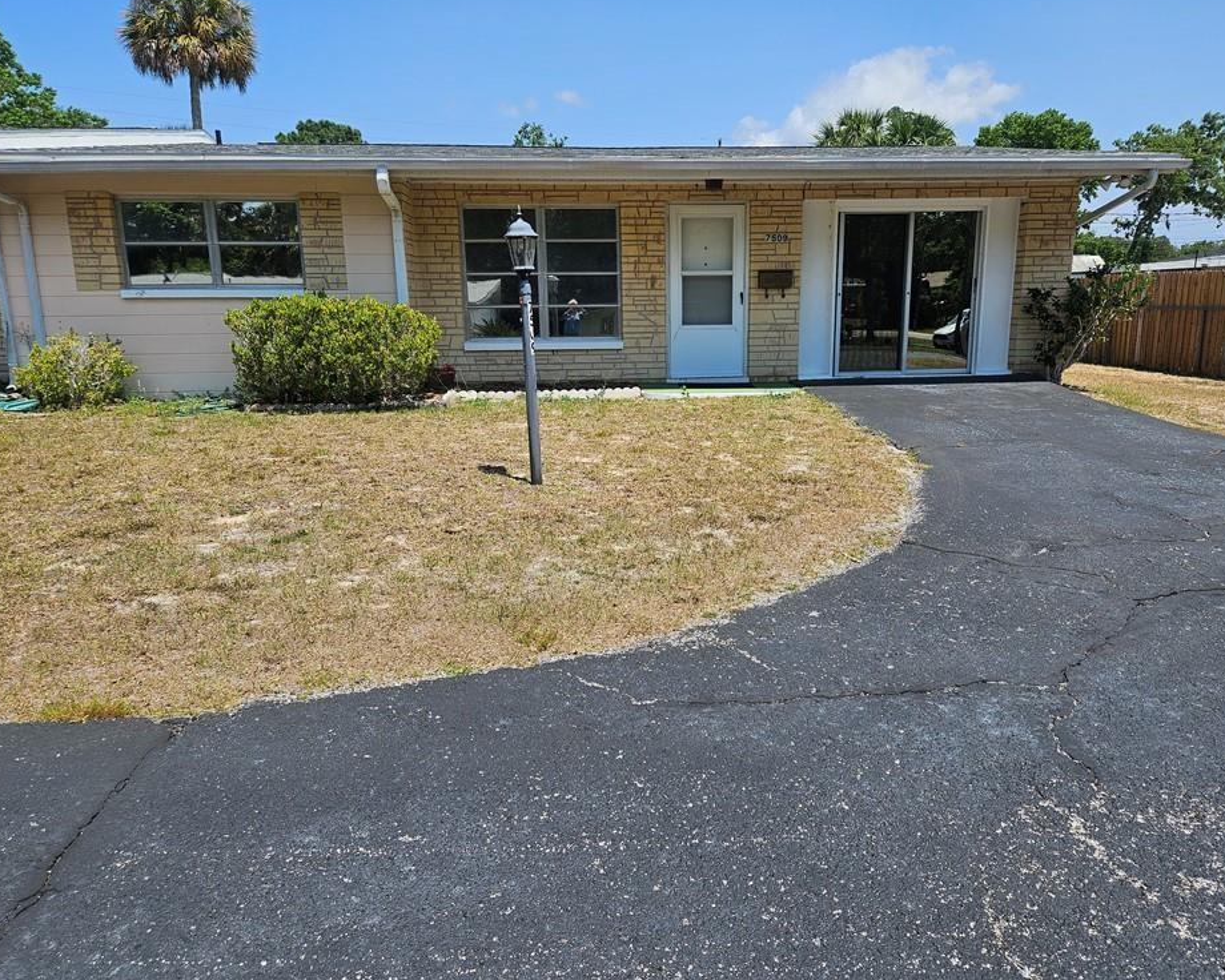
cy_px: 470
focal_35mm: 25
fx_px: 906
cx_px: 668
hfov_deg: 68.0
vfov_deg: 56.8
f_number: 1.8
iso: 25
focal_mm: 5.4
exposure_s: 1/1619
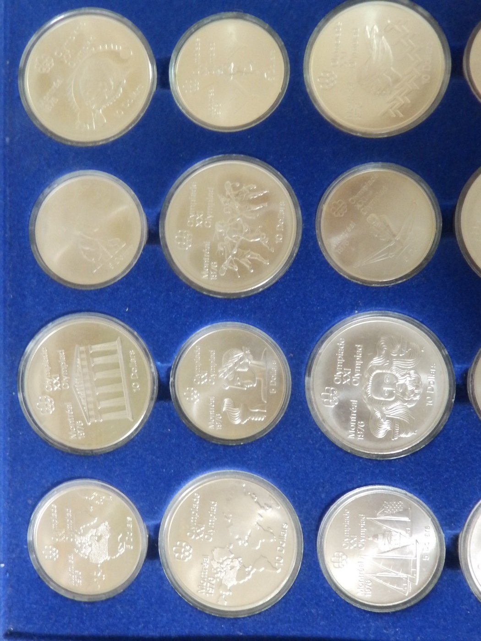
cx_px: 240
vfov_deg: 56.8
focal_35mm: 32
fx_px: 593
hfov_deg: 44.2
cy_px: 320
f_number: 3.7
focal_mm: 5.7
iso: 800
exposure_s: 1/10
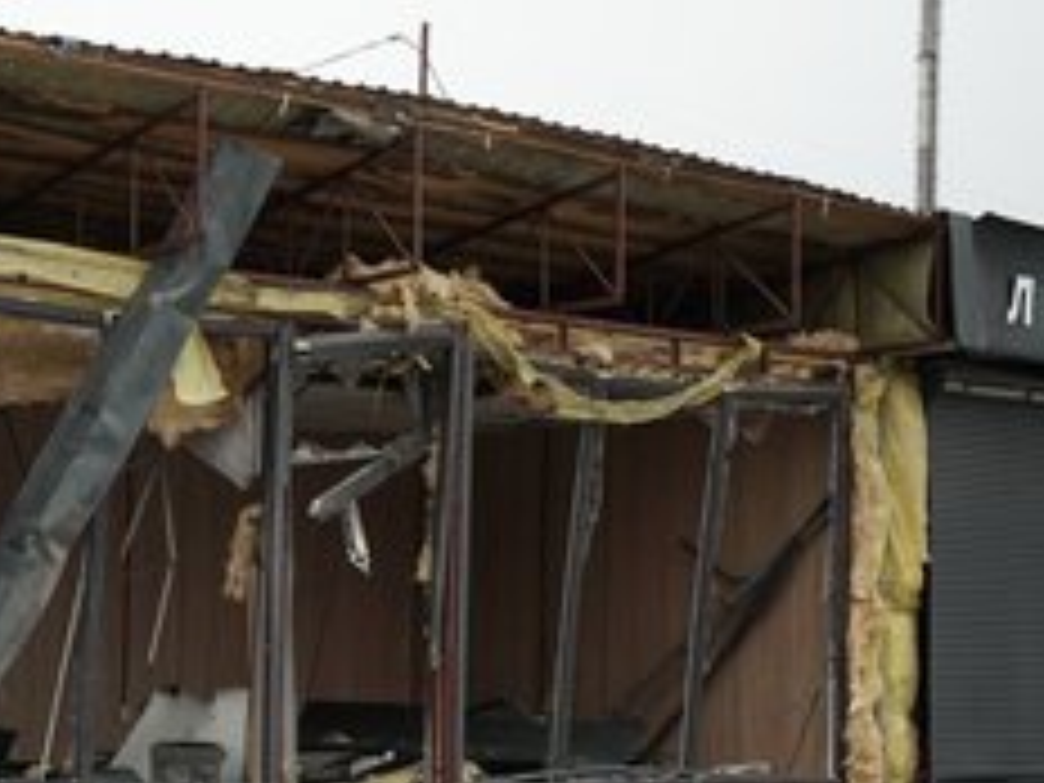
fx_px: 2051
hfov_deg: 27.9
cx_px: 180
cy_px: 524
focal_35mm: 68
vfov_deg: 21.5
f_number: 4
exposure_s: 1/8000
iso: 1600
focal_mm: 41
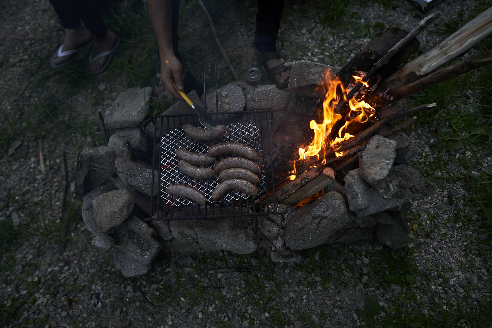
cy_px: 164
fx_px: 342
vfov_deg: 51.3
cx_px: 246
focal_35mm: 25
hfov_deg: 71.5
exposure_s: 1/640
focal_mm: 25
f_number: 2
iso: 250
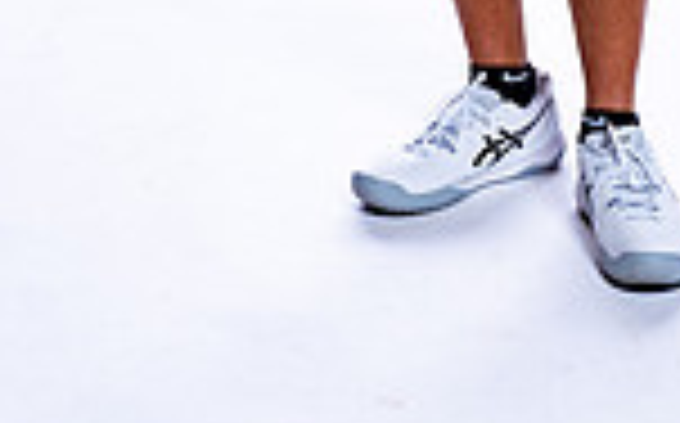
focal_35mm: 164
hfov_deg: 12.8
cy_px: -549
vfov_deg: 7.5
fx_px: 3036
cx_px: 414
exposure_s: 1/250
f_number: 5.6
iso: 100
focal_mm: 54
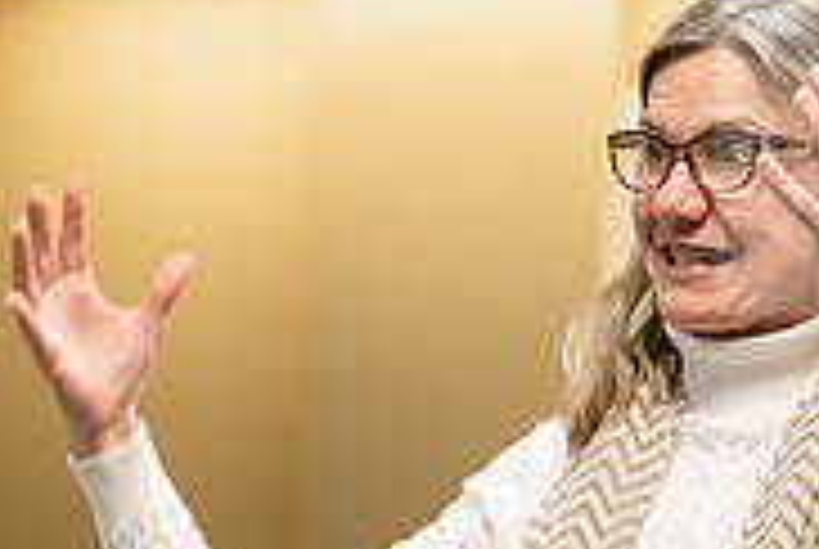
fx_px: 7611
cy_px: 484
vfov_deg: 4.1
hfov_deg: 6.2
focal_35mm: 334
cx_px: 580
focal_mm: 105
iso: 2500
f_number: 2.8
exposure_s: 1/200
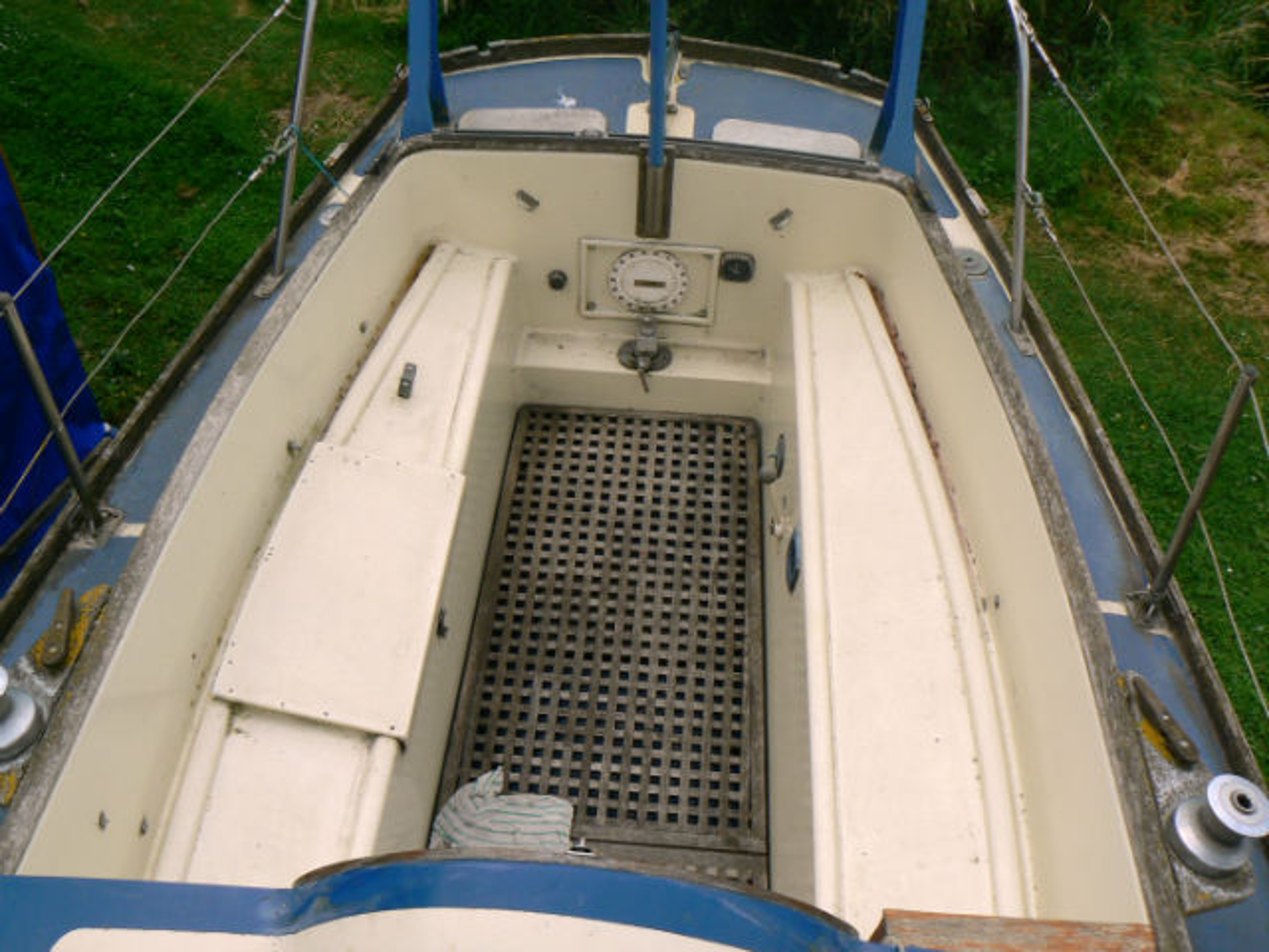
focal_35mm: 36
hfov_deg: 51.4
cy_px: 476
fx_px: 1320
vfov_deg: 39.7
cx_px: 634
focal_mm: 6
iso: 80
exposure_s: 1/400
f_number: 5.6
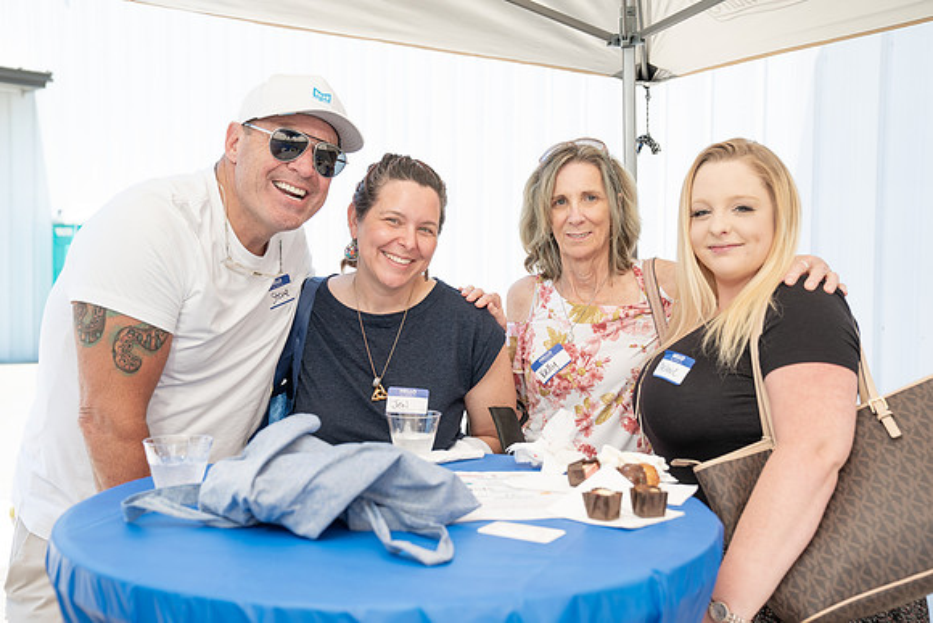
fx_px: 1030
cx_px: 475
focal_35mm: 40
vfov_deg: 33.6
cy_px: 306
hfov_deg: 48.7
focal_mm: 39
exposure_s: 1/250
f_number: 4
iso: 100
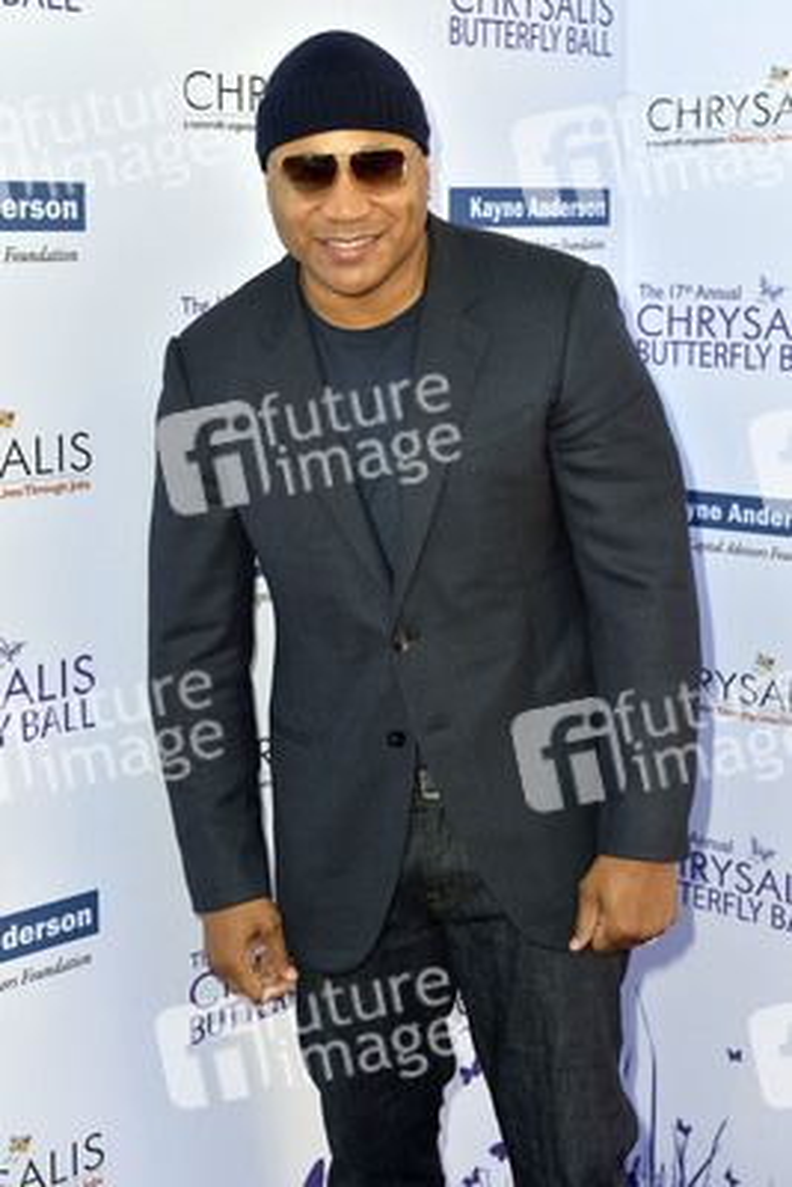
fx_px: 1978
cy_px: 594
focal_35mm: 60
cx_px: 396
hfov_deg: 22.6
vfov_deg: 33.4
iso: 200
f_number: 6.3
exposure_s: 1/250
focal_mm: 60
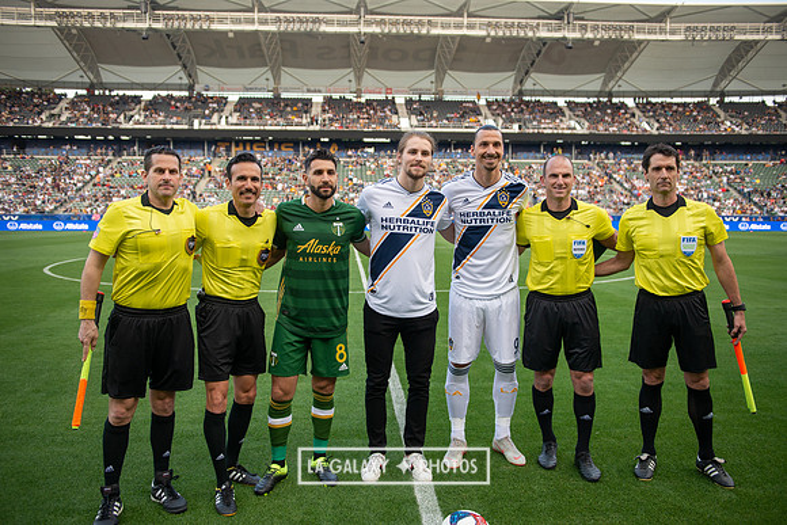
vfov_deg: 41.1
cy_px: 262
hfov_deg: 58.7
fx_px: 700
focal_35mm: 32
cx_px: 394
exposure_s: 1/640
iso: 400
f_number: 2.8
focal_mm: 32
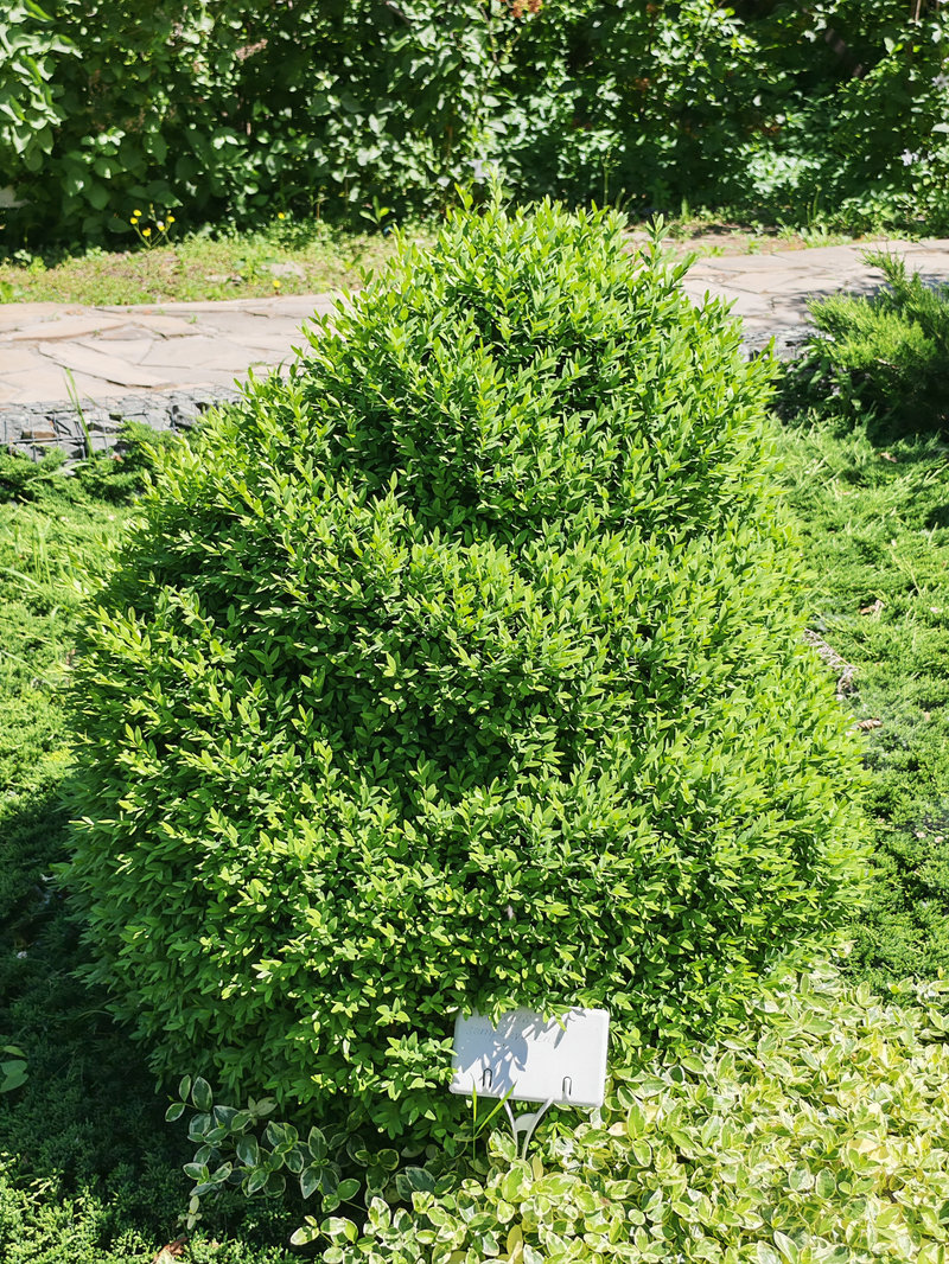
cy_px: 632
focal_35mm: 48
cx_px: 474
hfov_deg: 30.3
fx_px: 1754
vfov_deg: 39.6
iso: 50
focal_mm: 6.12
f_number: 1.9
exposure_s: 1/640
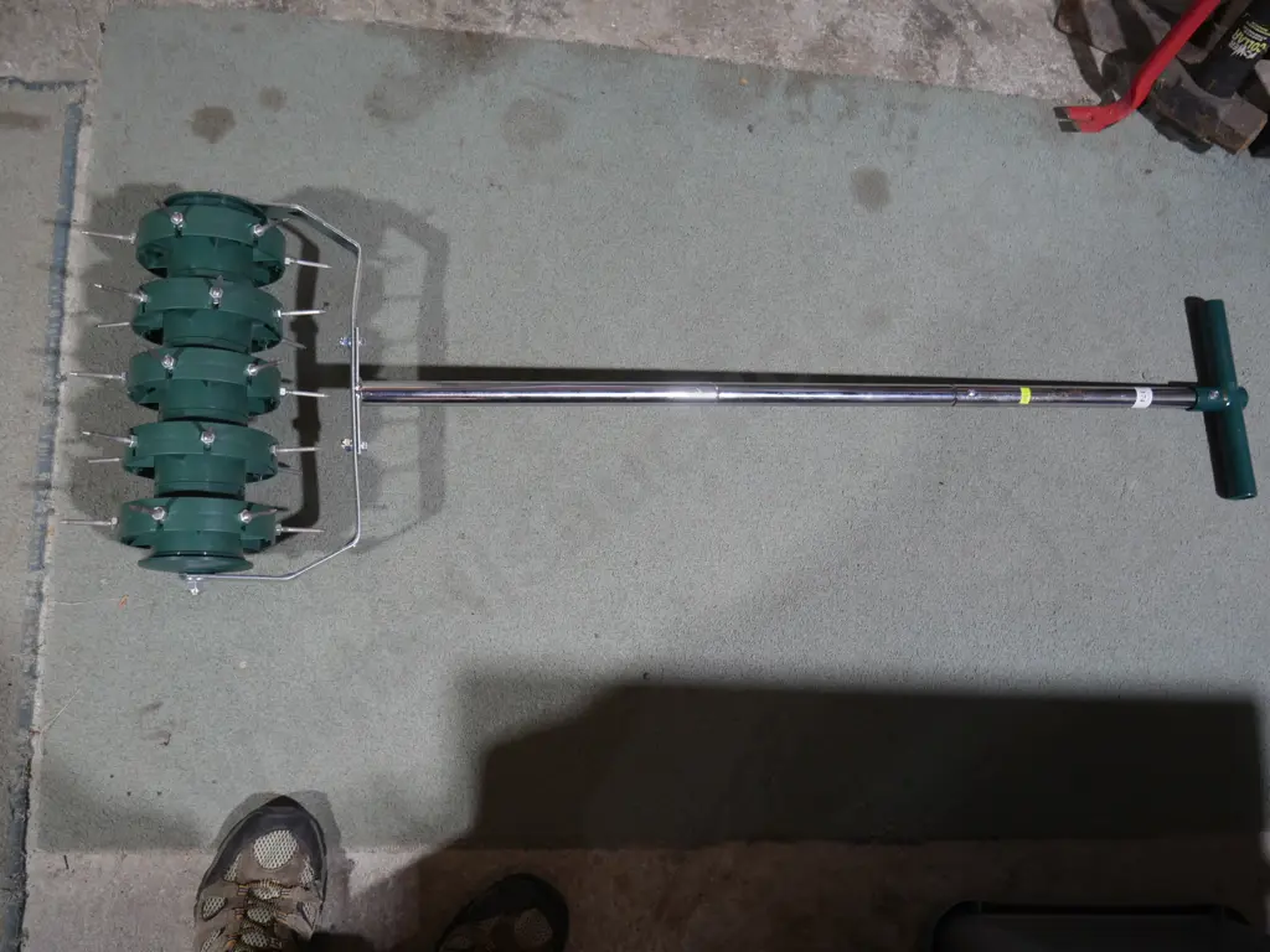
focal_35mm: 30
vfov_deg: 46.8
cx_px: 635
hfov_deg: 60.0
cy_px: 476
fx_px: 1101
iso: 500
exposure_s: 1/60
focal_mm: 15
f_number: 3.6
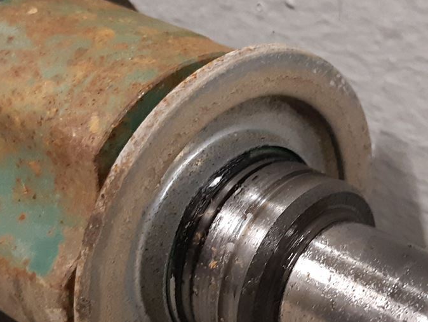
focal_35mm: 79
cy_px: 281
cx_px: 250
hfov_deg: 24.7
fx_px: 977
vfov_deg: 18.4
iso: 250
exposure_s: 1/50
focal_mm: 3.93
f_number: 1.7
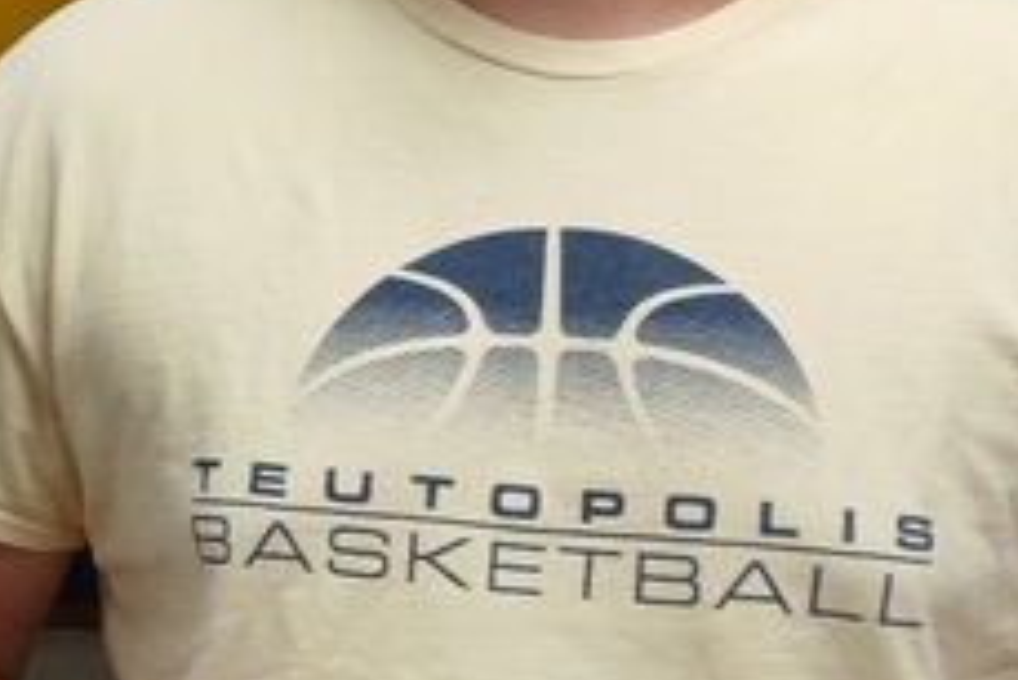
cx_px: -787
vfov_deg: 11.6
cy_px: 142
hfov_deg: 15.1
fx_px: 3339
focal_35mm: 118
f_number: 1.8
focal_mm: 3.98
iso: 160
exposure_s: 1/60
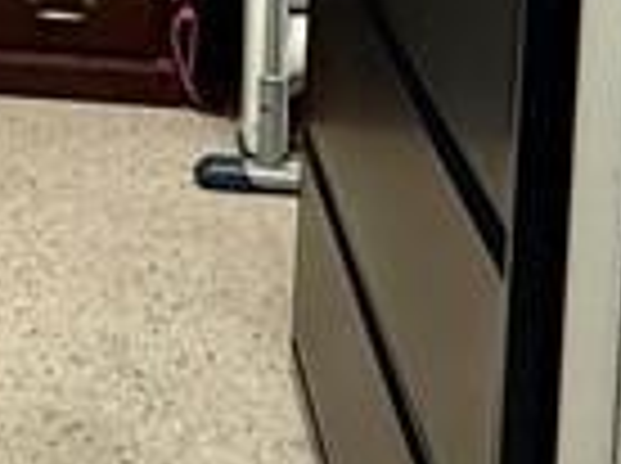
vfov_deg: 12.8
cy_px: -387
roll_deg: +0.7
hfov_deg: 16.4
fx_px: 1862
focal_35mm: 104
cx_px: -432
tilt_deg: -5.4
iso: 320
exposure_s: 1/120
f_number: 2.2
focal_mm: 2.22
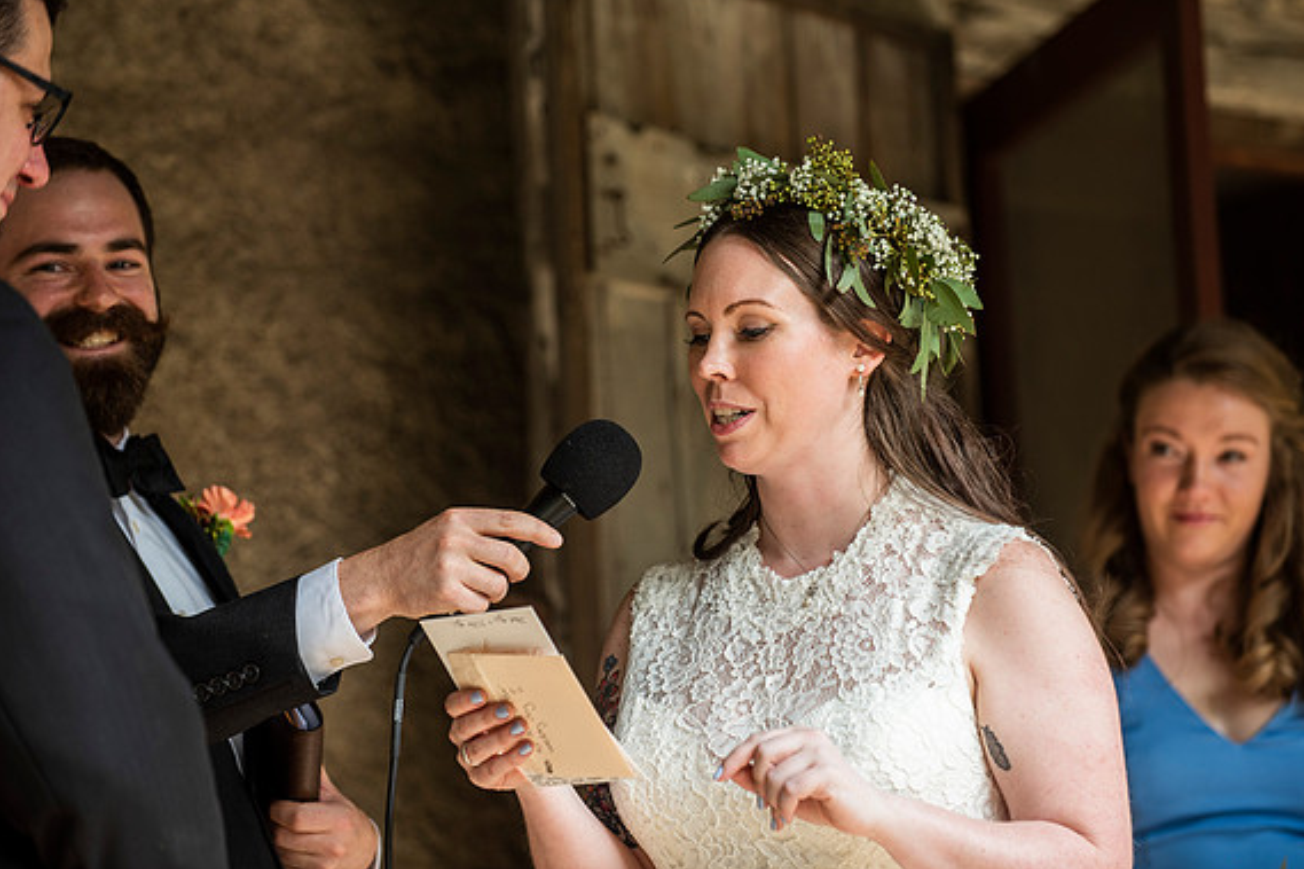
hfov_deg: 13.4
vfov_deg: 9.0
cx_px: 660
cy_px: 437
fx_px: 5540
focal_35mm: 153
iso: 400
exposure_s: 1/800
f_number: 3.5
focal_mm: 150
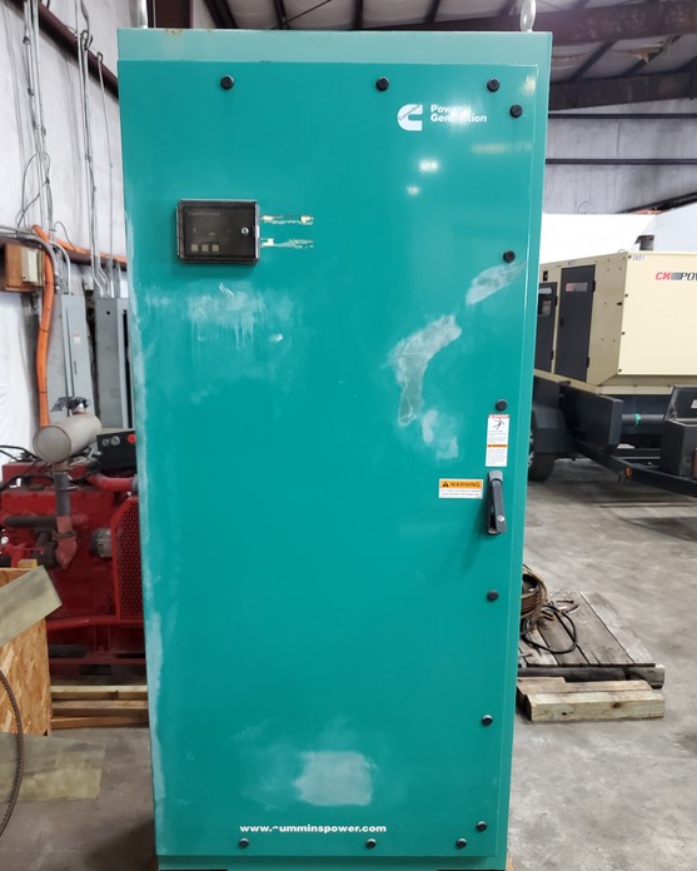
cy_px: 461
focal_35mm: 28
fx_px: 722
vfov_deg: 62.2
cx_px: 344
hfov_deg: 51.5
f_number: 1.5
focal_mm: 4.3
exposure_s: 1/40
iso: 200
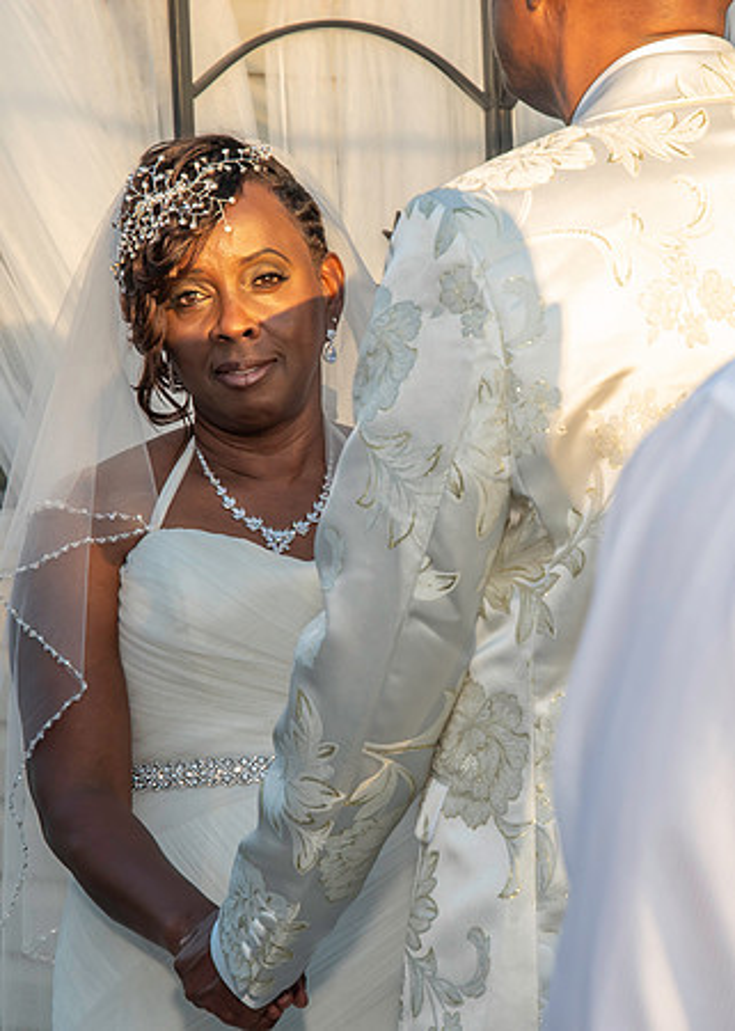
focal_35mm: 151
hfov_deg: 9.5
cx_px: 526
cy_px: 624
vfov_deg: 13.3
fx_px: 4411
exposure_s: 1/250
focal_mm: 56
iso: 400
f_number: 5.6
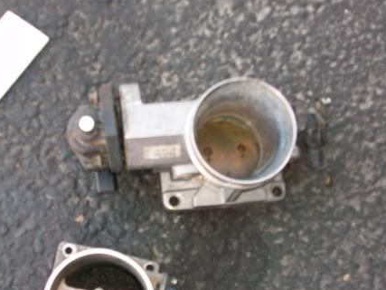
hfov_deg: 32.2
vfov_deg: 24.1
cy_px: 227
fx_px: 669
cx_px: 177
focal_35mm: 60
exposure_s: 1/60
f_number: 2.8
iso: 120
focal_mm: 5.7
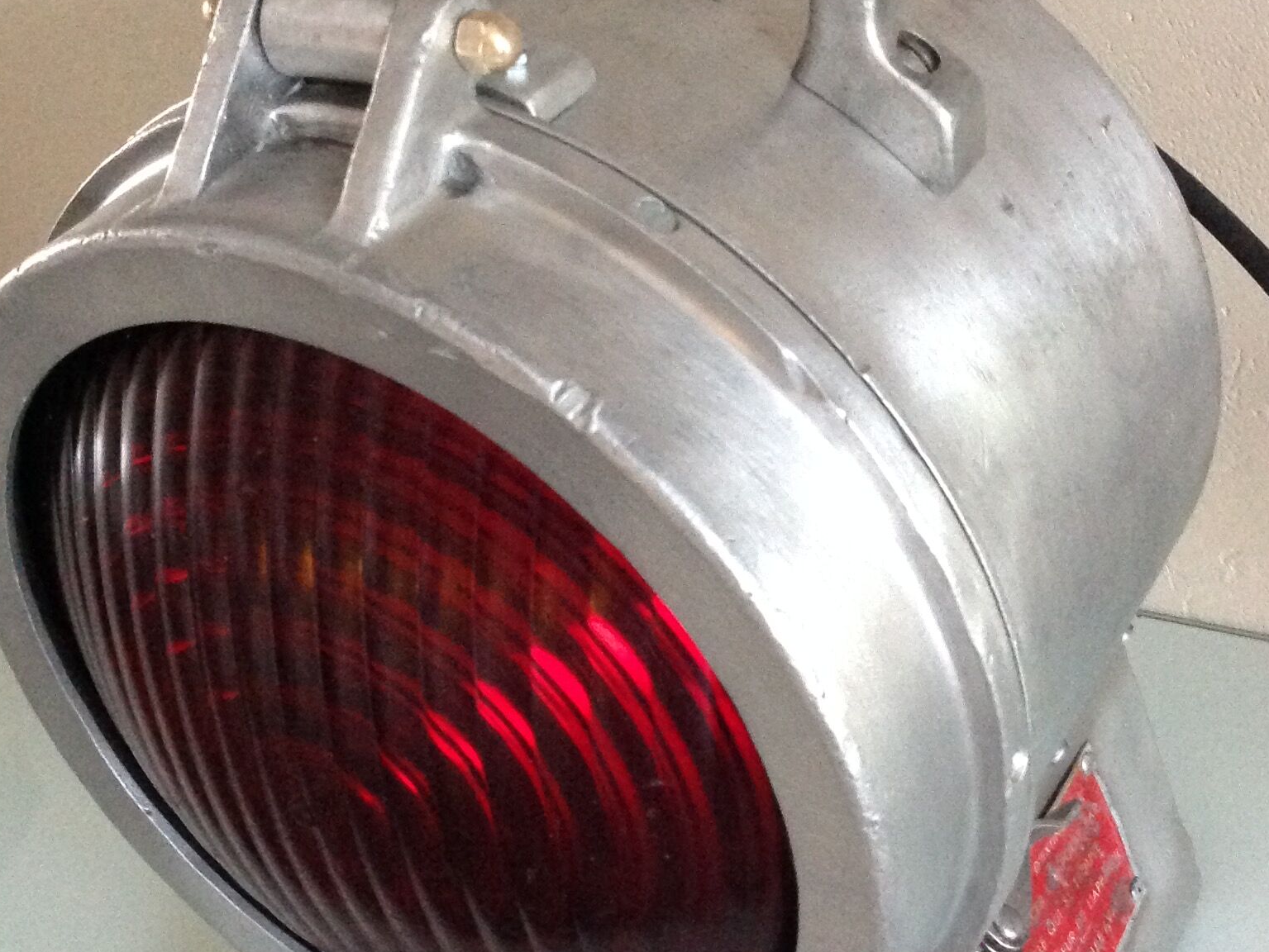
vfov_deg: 24.8
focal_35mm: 59
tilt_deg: -31.5
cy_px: 467
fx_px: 2163
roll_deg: +10.3
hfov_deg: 32.7
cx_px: 683
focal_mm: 4.28
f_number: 2.4
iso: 500
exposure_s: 1/15
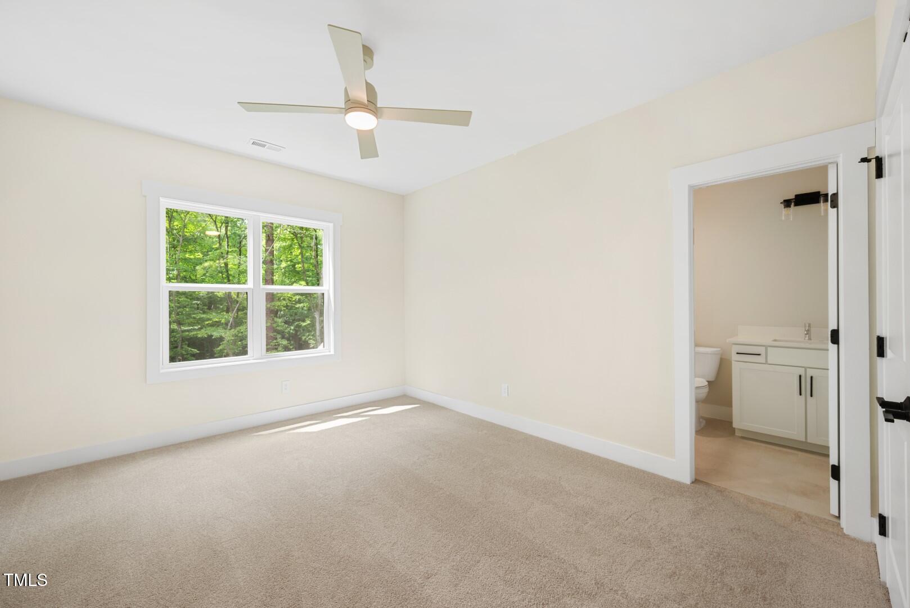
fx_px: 354
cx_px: 455
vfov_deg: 81.3
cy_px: 304
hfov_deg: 104.2
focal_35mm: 14
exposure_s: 1/10
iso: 200
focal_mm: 14
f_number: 8
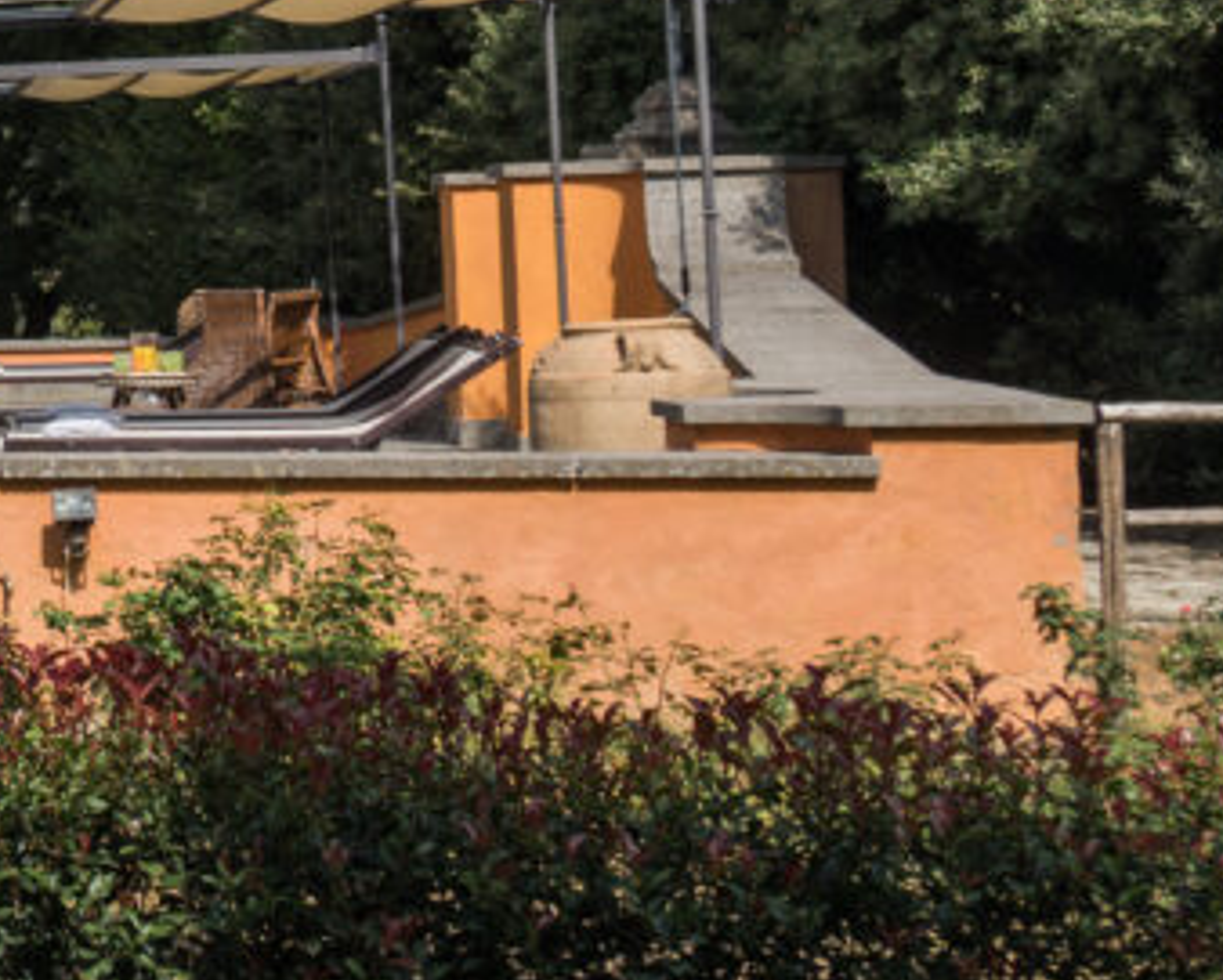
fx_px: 4166
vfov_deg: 13.3
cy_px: 33
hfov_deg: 13.5
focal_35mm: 115
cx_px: -1444
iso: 100
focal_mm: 27
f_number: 11
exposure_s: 1/160
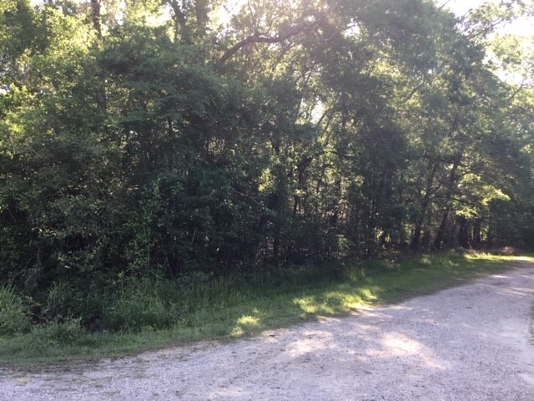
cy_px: 200
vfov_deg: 45.4
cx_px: 267
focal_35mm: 31
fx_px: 478
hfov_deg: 58.4
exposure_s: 1/60
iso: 25
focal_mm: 3.3
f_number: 2.4
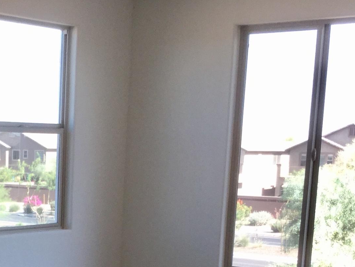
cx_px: 6
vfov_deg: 16.5
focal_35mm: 86
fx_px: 882
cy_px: 315
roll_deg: -1.1
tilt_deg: -10.7
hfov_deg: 22.0
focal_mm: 3.3
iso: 40
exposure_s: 1/120
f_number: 2.4
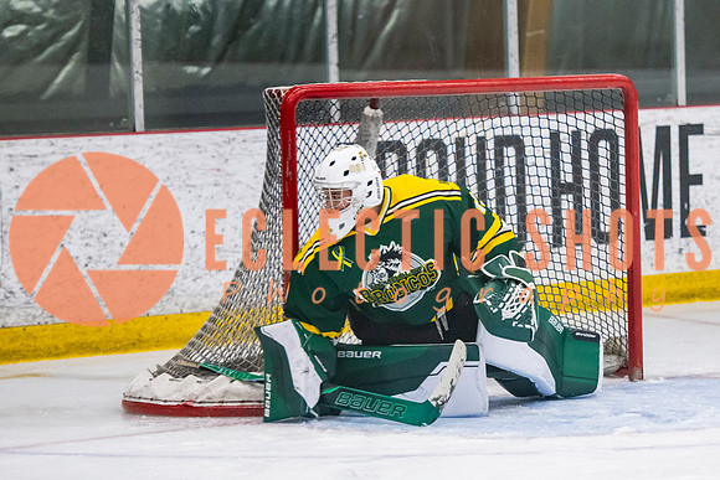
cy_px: 217
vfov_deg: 5.7
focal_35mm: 243
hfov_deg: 8.5
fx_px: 4861
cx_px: 456
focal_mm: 135
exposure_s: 1/640
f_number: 3.2
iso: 2500
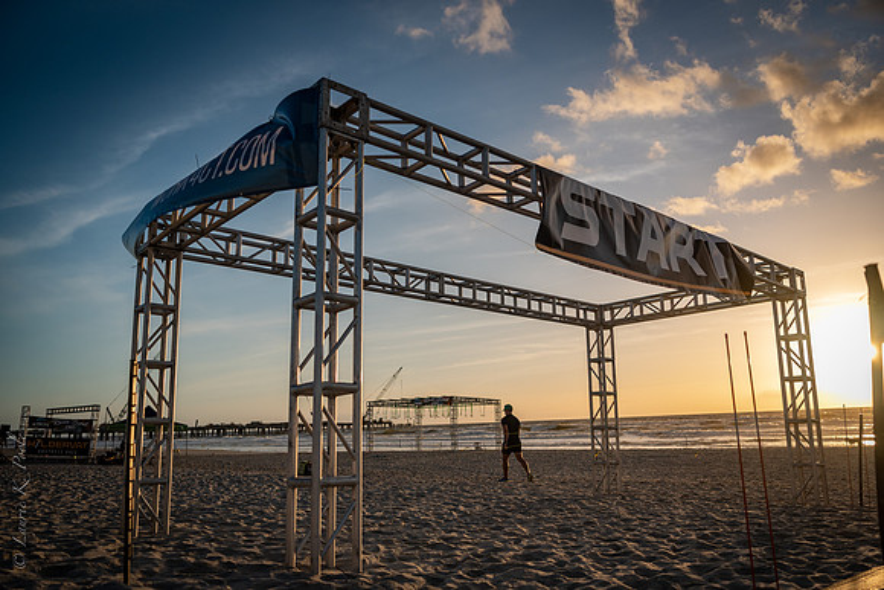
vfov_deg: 44.8
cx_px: 445
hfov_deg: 63.4
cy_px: 293
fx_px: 716
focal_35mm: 29
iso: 500
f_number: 2.8
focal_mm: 29
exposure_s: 1/3200
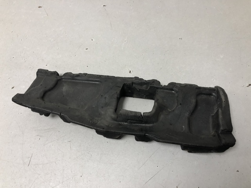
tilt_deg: -51.0
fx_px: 203
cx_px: 126
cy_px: 94
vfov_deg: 49.7
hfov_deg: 63.4
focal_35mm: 28
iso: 32
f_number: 1.8
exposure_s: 1/25
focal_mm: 4
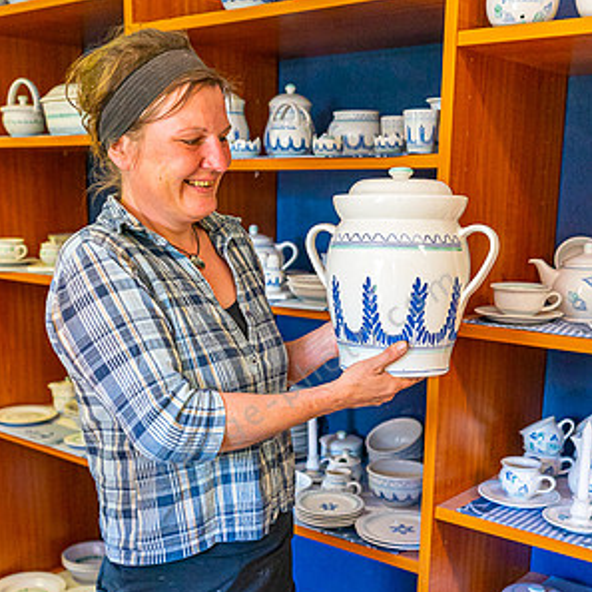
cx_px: 295
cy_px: 383
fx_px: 871
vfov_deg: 37.2
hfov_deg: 37.6
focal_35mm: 45
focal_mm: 35
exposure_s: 1/1000
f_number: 2.8
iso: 6400
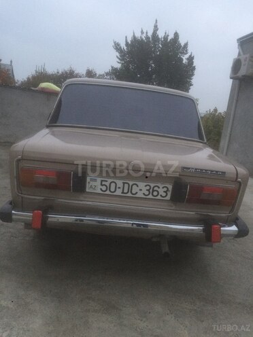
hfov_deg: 48.2
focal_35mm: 29
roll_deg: -8.8
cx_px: 126
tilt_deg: -10.1
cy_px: 168
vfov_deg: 61.7
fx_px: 283
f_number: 2.2
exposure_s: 1/33
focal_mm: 4.15
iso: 80
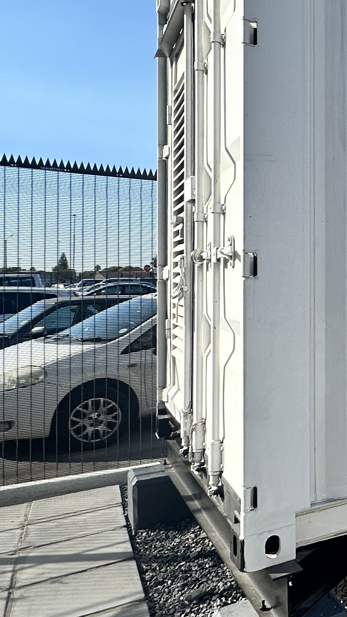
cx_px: 532
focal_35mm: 37
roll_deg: +1.2
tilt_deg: +1.1
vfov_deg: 53.9
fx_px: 605
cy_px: 273
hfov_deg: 24.3
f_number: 2.2
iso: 50
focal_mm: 2.22
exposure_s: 1/1795
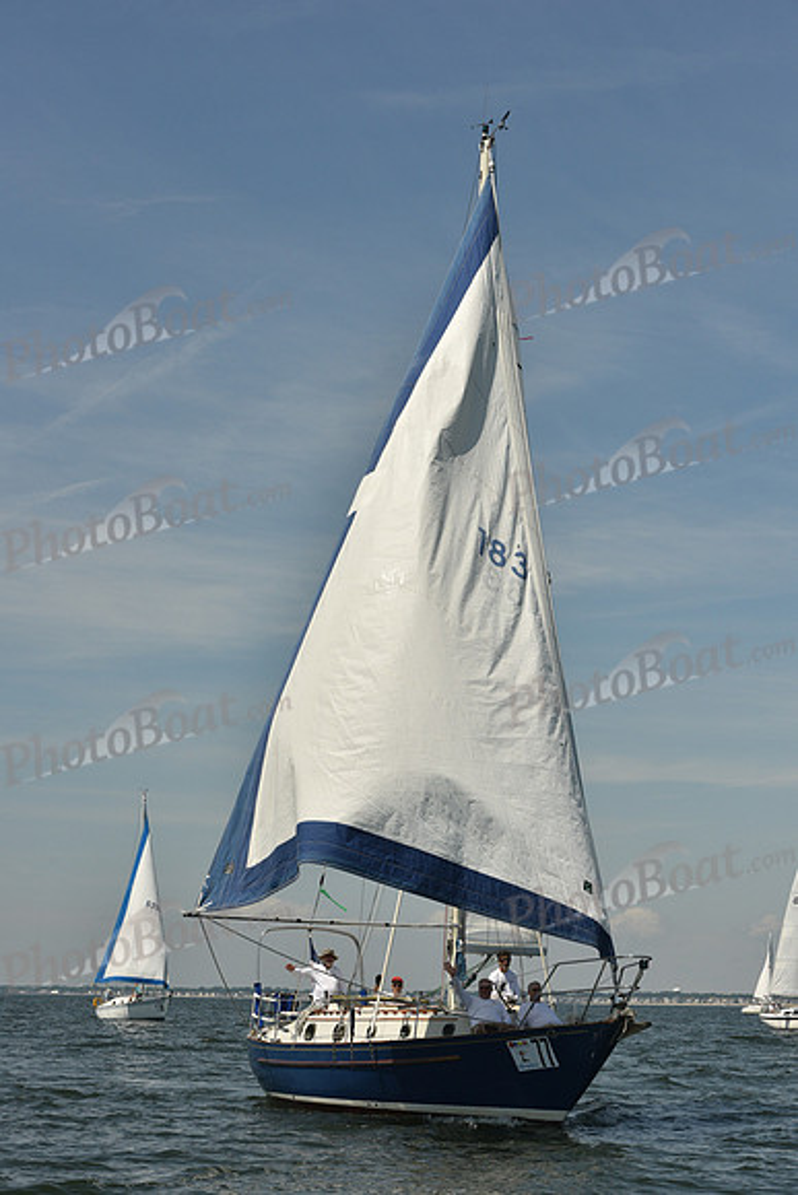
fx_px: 2326
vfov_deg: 28.8
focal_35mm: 70
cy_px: 598
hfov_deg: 19.5
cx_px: 399
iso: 320
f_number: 10
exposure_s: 1/1600
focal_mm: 70
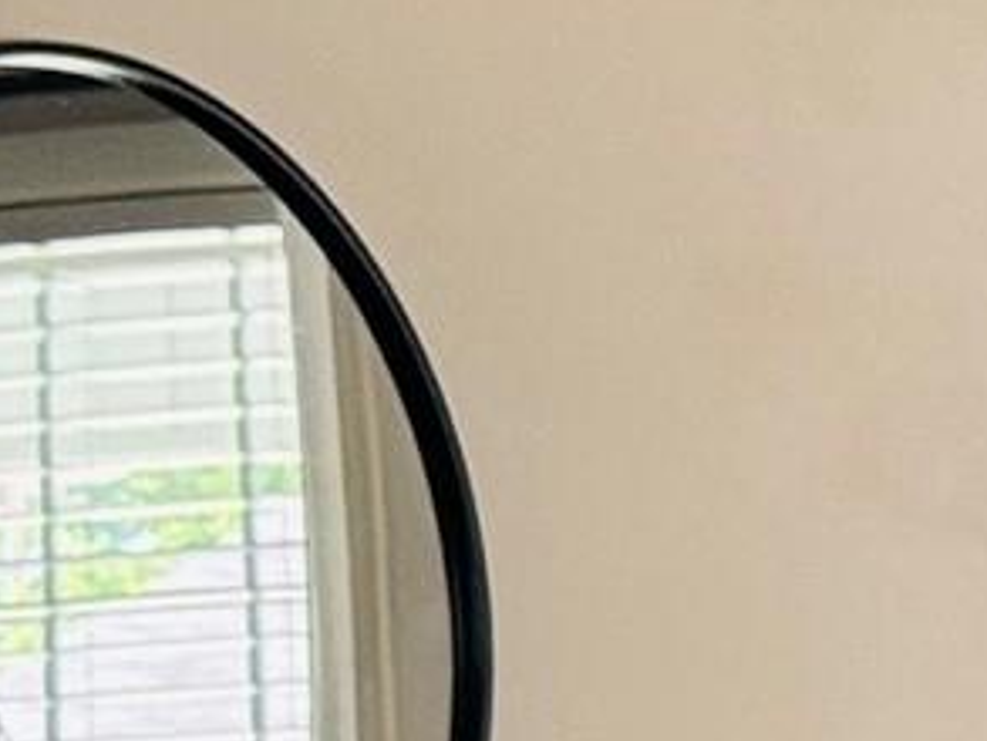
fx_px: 9556
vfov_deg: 4.4
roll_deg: +0.9
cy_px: 1260
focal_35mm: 335
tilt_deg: -0.1
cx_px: 2870
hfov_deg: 5.6
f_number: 1.78
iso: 80
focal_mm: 6.76
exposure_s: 1/120
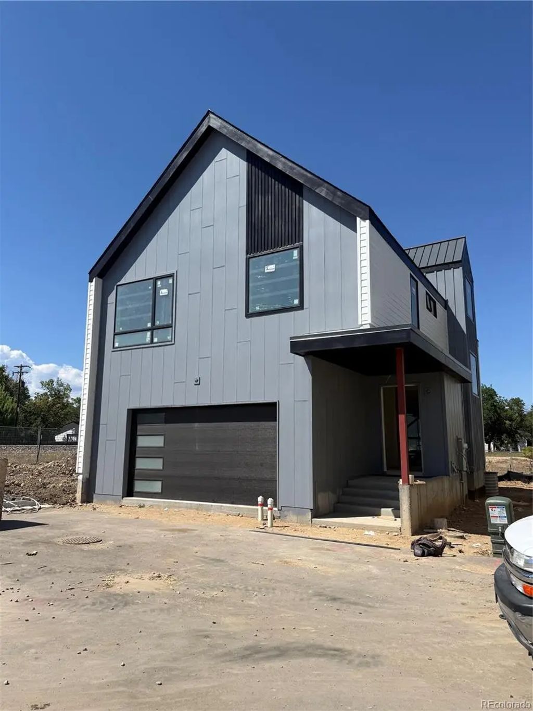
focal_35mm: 24
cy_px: 356
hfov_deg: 56.8
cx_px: 266
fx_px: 493
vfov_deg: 71.6
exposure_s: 1/5714
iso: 80
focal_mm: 6.76
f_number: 1.78
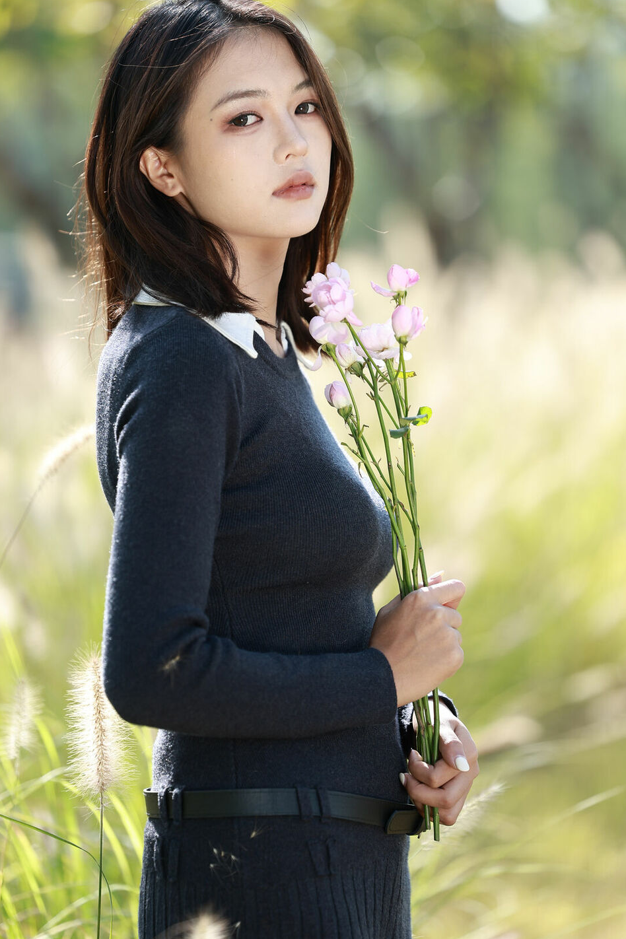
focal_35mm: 185
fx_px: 4825
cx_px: 287
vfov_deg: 11.1
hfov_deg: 7.4
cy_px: 447
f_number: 2.8
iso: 100
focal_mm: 168
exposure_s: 1/400
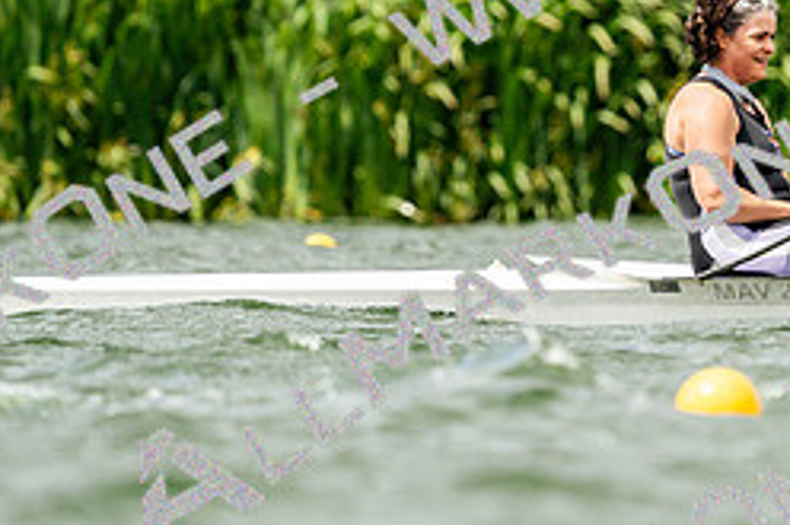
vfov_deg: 1.0
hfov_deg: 1.5
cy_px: 75
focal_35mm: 1404
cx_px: 784
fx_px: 30788
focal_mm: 600
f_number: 6.3
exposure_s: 1/2000
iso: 500
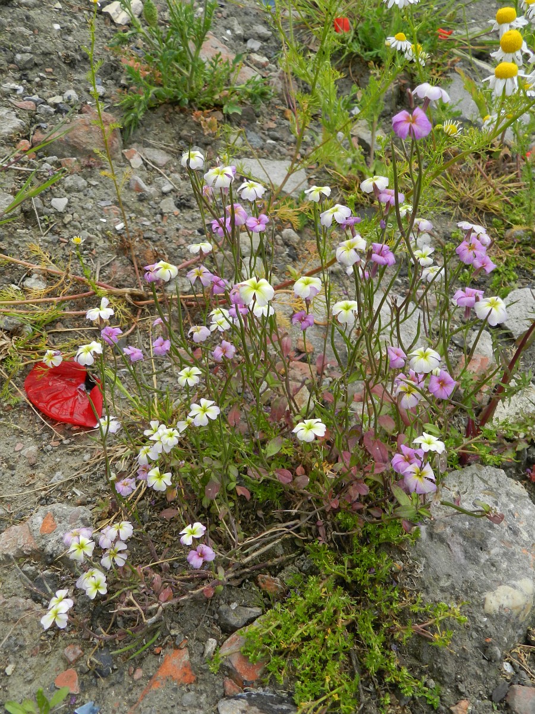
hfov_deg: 44.2
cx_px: 268
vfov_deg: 56.8
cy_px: 357
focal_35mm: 32
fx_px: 659
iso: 160
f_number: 3.7
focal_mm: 5.6
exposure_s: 1/500
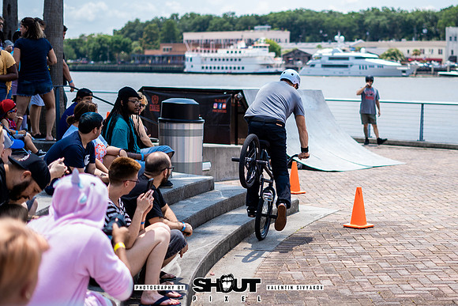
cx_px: 301
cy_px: 148
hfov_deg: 29.3
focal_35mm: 68
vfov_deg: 19.9
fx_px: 871
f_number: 1.8
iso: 64
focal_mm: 50
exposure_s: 1/2000
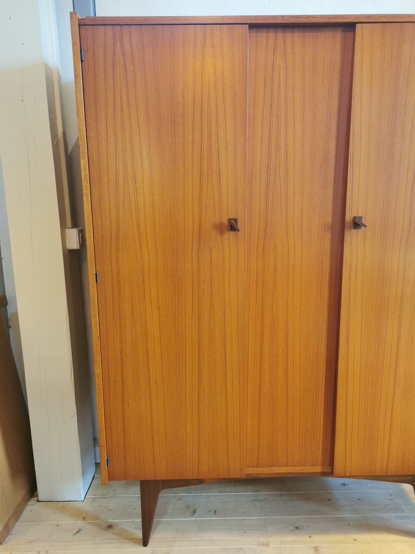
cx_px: 208
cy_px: 277
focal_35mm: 27
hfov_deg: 51.4
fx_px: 432
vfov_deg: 65.3
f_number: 1.8
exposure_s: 1/50
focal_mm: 5.58
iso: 160
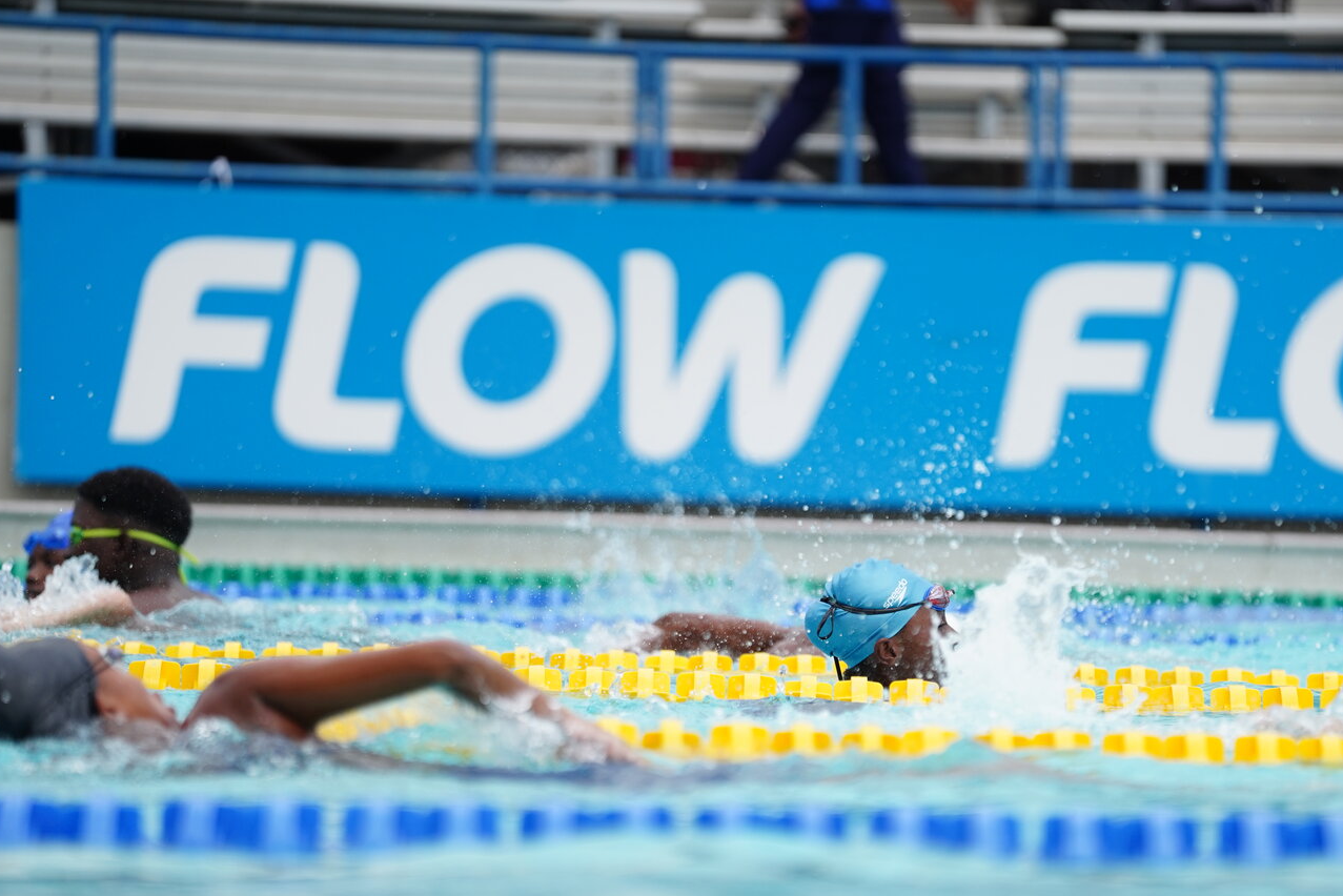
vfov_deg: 6.0
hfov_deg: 9.0
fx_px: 8544
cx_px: 811
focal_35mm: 229
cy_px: 549
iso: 320
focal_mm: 182.8
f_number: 2.8
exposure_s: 1/5000
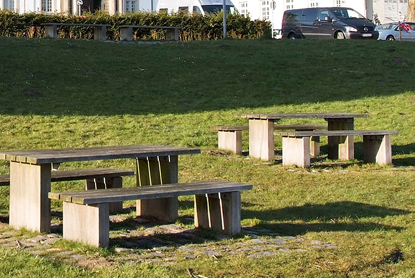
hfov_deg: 25.0
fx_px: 877
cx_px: -27
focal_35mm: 76
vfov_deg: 17.1
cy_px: -64
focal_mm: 19
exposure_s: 1/160
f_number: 8
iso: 200
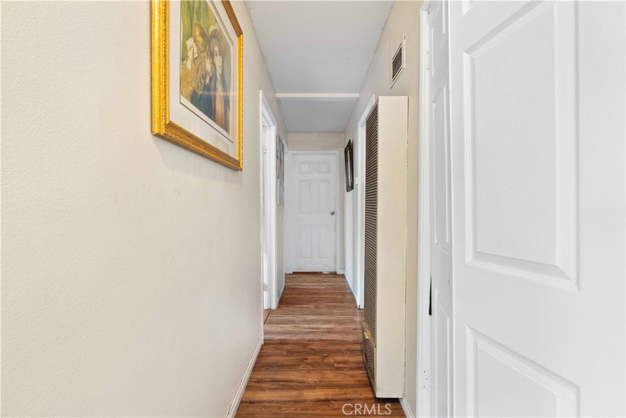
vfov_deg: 73.8
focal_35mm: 16
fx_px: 278
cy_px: 209
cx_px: 313
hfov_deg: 96.7
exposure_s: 1.6
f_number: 11
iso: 1000
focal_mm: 16
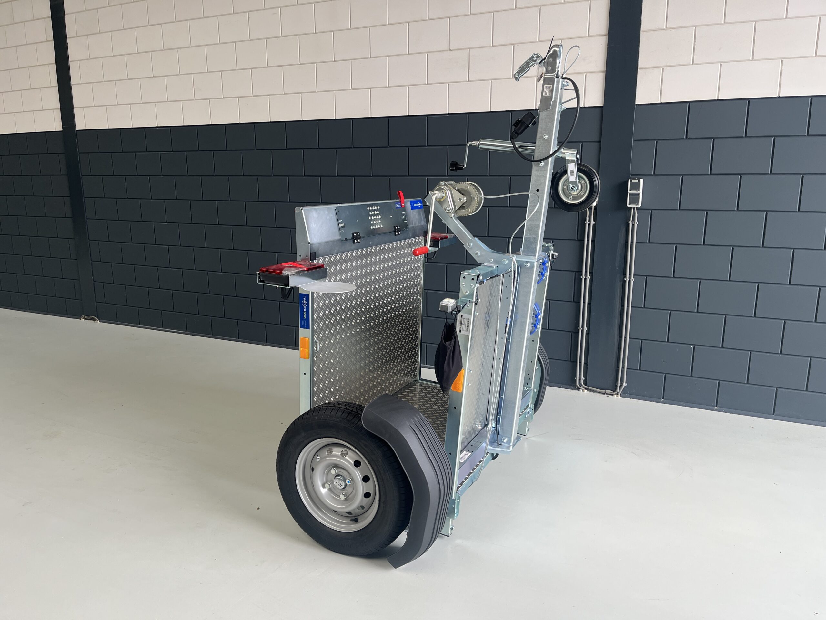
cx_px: 413
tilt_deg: -11.3
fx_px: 620
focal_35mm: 26
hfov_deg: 67.3
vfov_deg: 53.1
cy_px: 310
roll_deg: +0.3
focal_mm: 5.1
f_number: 1.6
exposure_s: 1/121
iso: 64
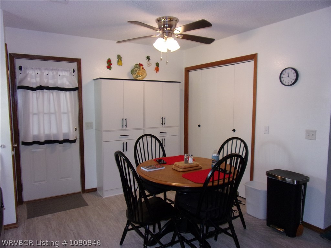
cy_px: 124
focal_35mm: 24
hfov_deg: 71.6
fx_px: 229
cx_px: 166
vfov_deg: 56.8
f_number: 3.3
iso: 200
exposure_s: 1/34
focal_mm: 4.3
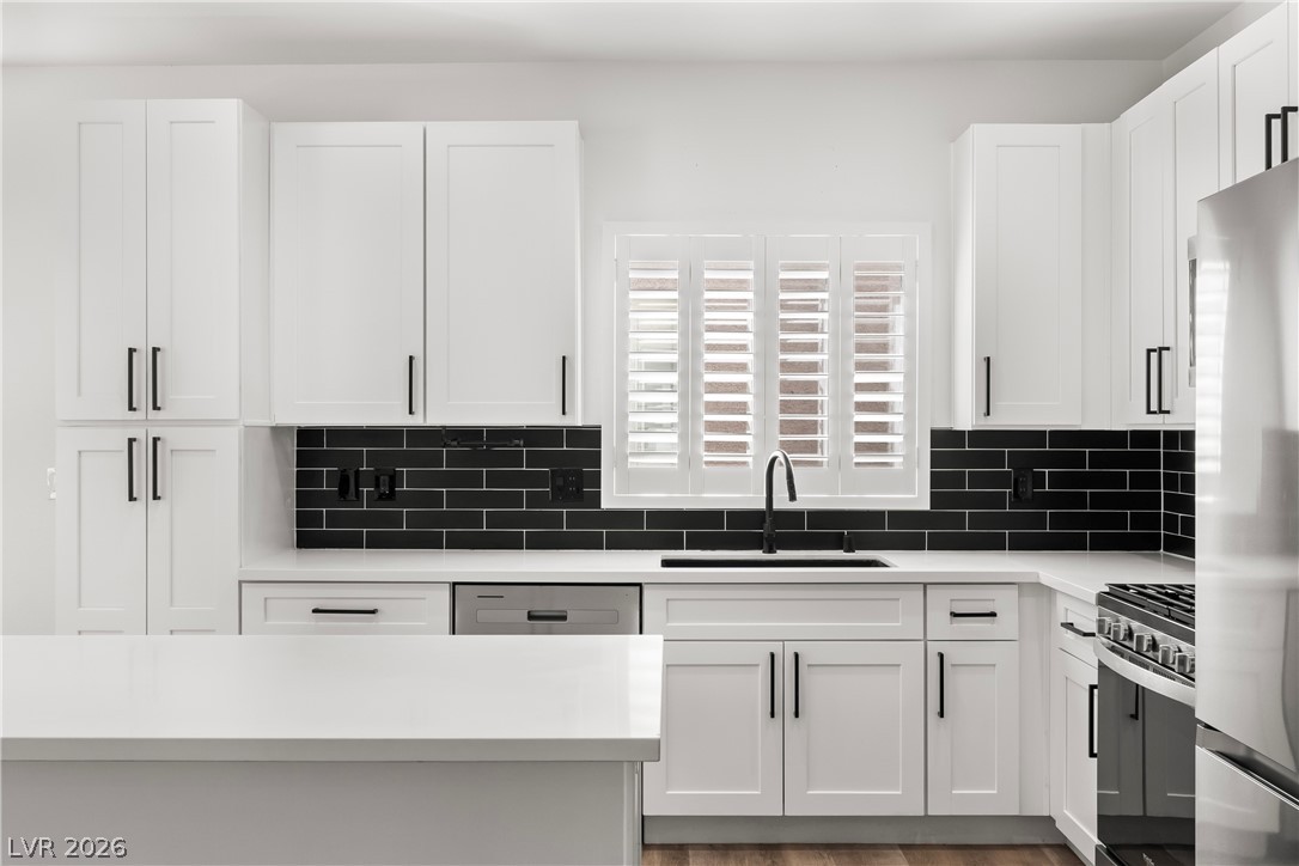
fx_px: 1227
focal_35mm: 34
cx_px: 650
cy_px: 433
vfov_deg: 38.9
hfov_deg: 55.8
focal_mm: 23
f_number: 8
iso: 400
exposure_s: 1/30
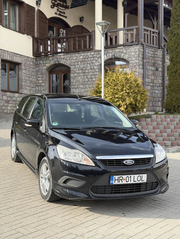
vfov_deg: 39.7
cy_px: 120
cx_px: 90
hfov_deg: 30.3
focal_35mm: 48
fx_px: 333
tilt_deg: +0.5
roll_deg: +0.2
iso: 100
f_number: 1.78
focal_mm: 6.76
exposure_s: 1/1403
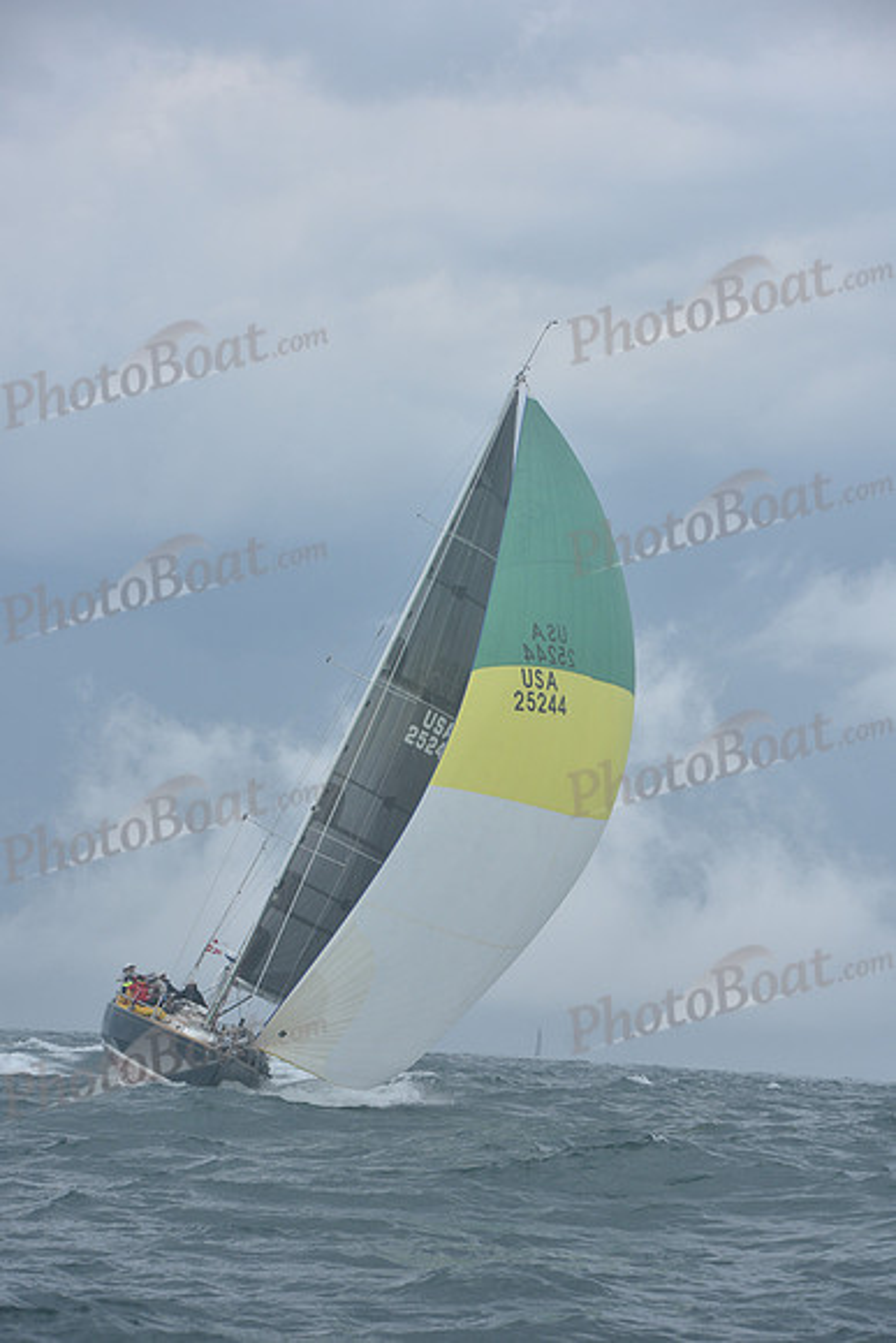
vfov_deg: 17.6
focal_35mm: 116
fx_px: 4328
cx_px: 448
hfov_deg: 11.8
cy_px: 672
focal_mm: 116
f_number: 7.1
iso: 320
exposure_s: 1/800
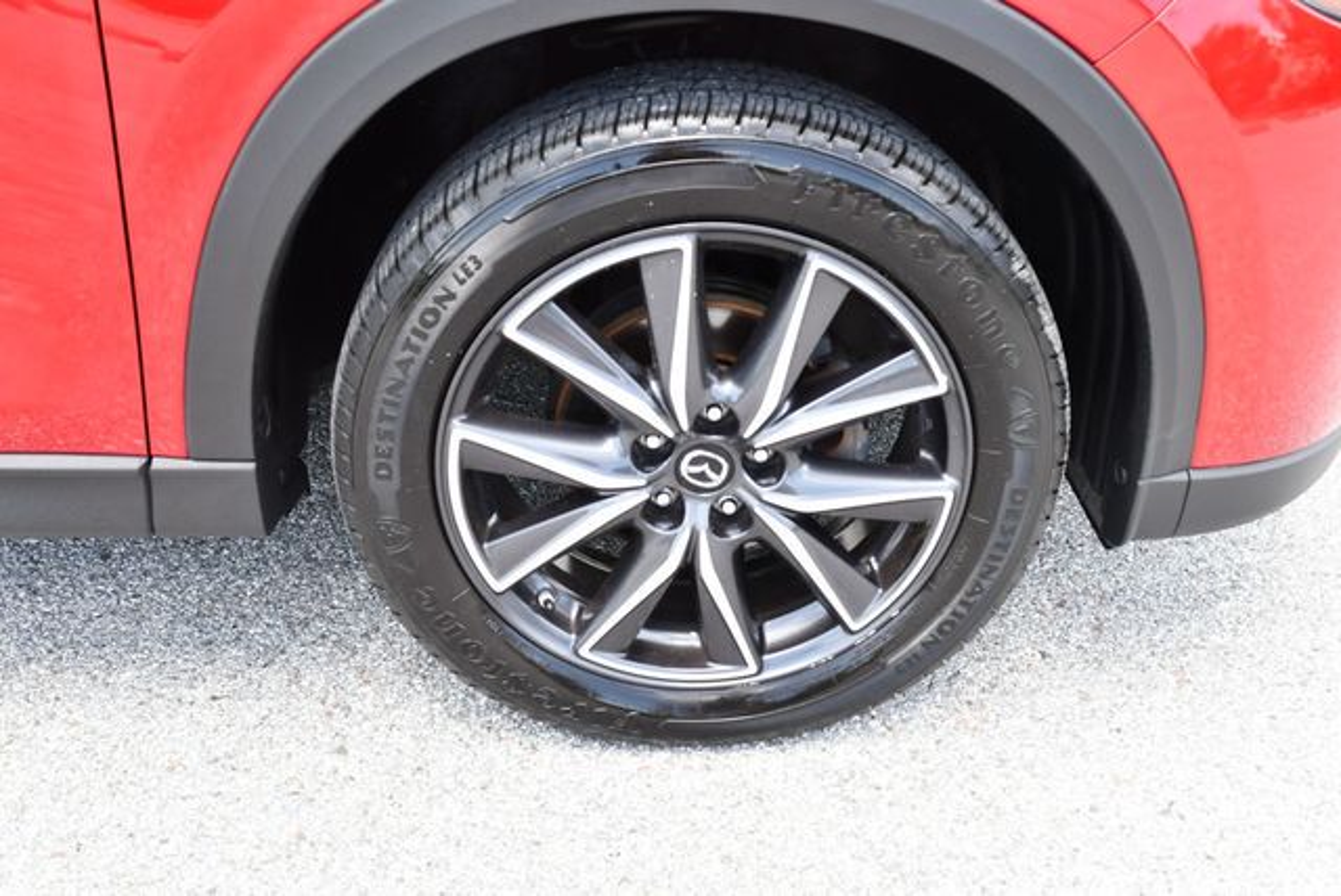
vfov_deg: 36.9
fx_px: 1342
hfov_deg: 53.1
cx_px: 670
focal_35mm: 36
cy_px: 448
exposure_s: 1/250
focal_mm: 18
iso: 400
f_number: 5.6
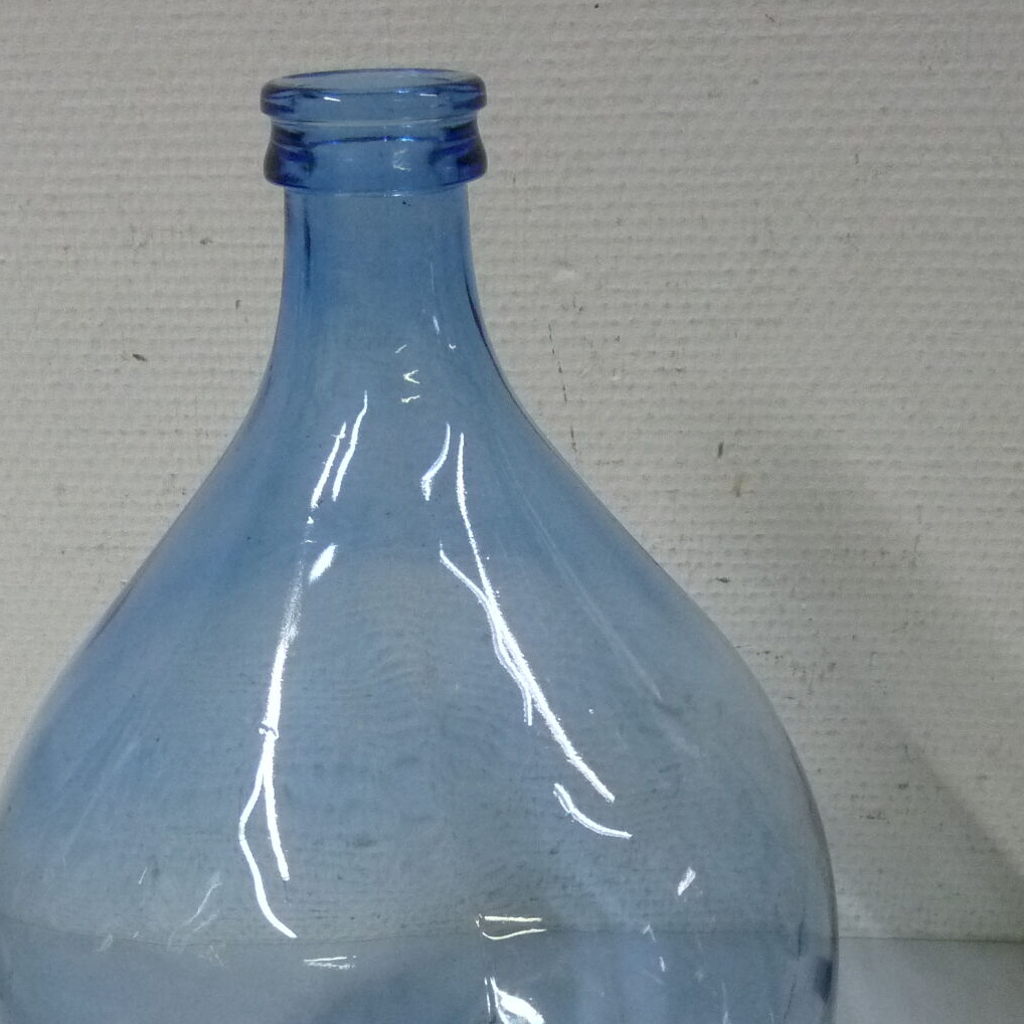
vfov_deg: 34.9
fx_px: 1606
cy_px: 721
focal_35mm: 48
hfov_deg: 35.3
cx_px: 419
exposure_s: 1/25
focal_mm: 4.8
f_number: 2.8
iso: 400
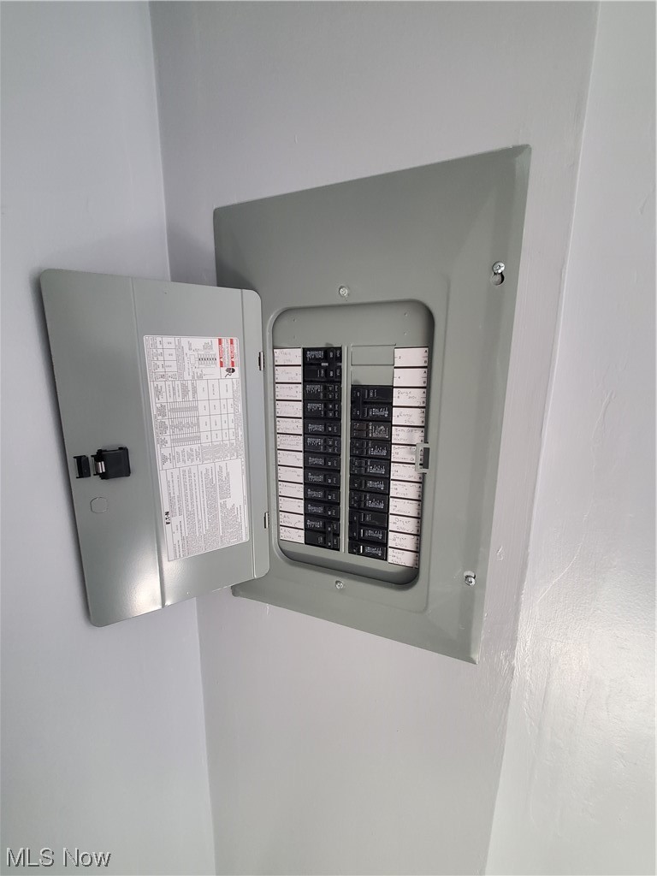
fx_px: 329
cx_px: 328
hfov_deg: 89.9
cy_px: 438
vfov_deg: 106.2
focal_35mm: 13
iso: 400
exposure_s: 1/30
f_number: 2.2
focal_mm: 1.8
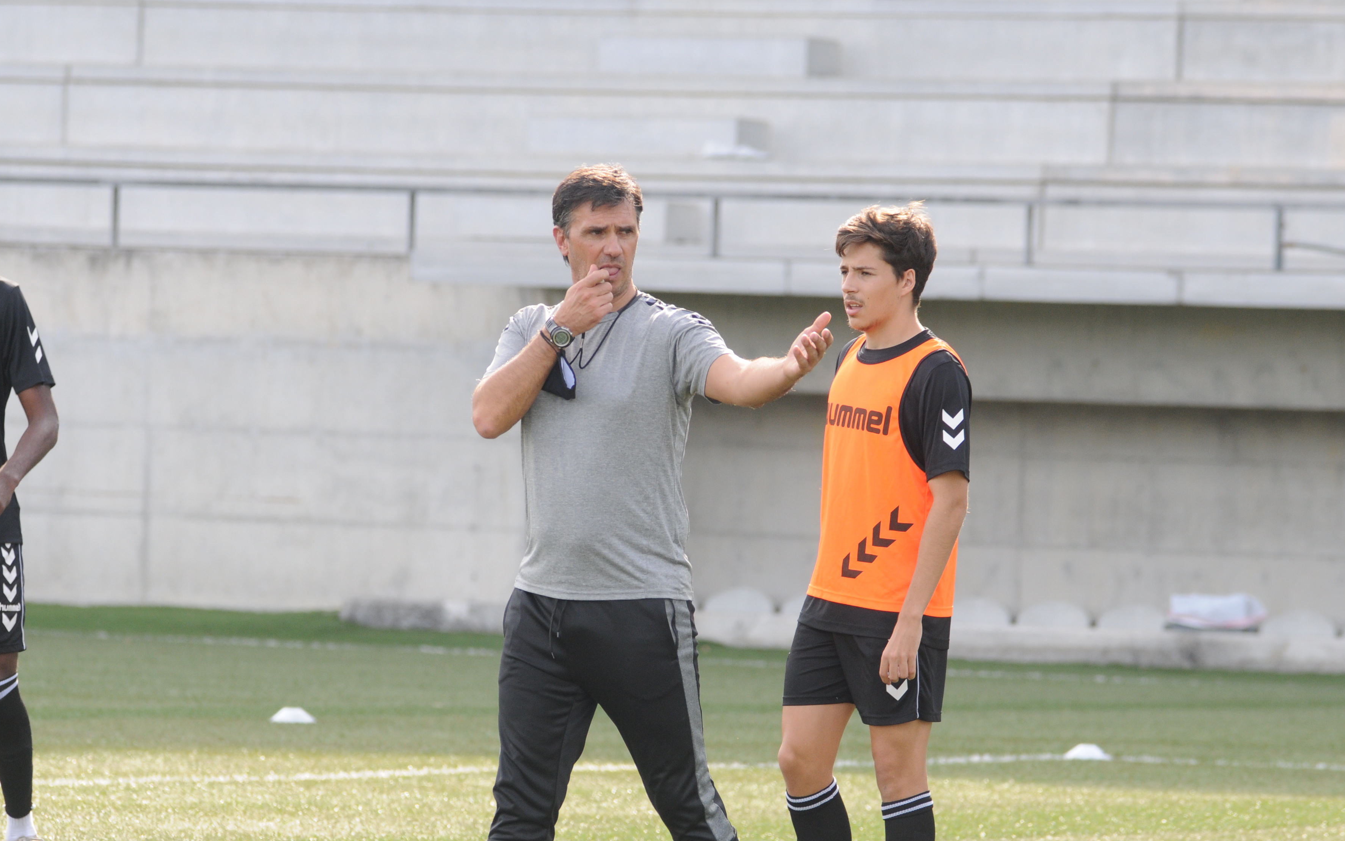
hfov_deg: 6.9
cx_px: 666
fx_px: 11129
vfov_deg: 4.3
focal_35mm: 304
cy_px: 513
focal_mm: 165
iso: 400
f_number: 4.5
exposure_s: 1/500
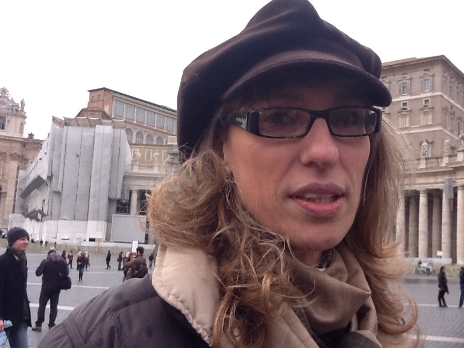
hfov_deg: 42.9
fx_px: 590
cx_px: 232
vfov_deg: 32.9
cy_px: 174
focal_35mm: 44
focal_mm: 2.03
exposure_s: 1/343
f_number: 2.4
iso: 40
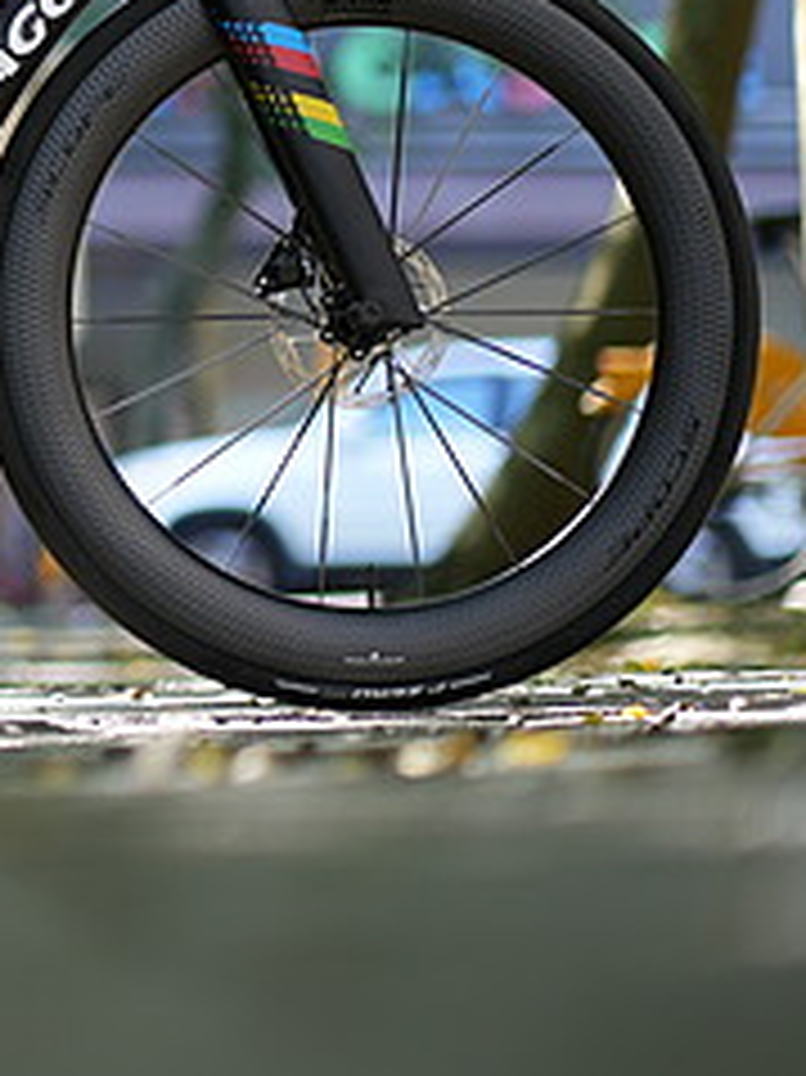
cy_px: 27
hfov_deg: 5.5
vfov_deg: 7.4
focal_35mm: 267
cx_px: -707
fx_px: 8297
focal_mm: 85
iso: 100
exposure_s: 1/200
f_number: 1.8
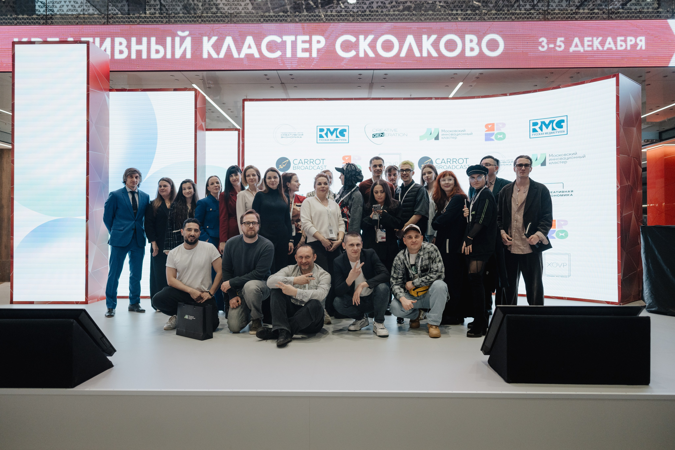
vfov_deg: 53.1
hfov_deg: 73.7
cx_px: 338
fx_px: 450
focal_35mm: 24
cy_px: 225
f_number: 1.4
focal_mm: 24
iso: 800
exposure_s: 1/800
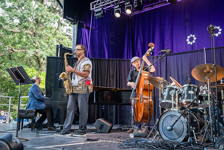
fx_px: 254
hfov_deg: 47.7
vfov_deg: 32.8
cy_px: 75
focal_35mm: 41
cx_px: 112
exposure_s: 1/250
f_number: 4.5
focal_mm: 40
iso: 2000
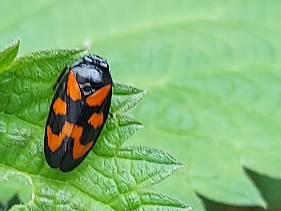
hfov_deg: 71.6
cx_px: 140
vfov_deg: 56.8
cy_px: 106
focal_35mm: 24
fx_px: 195
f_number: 1.8
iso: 50
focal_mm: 5.23
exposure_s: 1/50
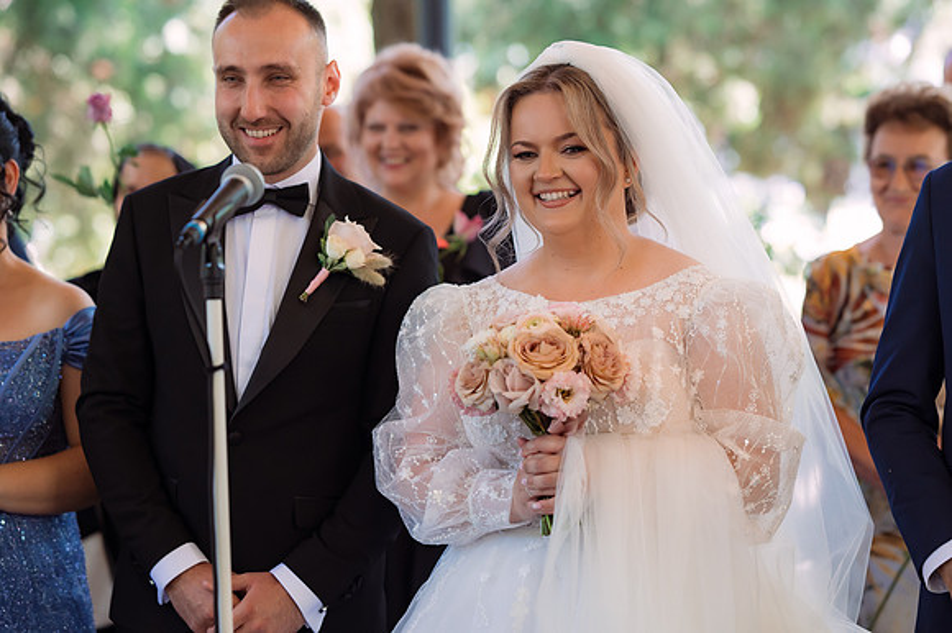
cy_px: 328
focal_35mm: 88
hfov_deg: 23.1
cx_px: 493
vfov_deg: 15.5
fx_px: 2325
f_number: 2.8
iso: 1250
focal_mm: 85
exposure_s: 1/400
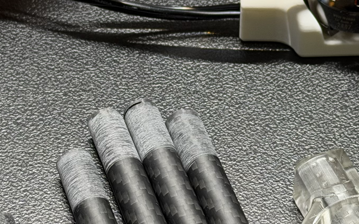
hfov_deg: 13.9
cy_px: 167
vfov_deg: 8.7
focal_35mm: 151
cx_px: 174
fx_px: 1477
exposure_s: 1/60
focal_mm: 6.76
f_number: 1.78
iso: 200
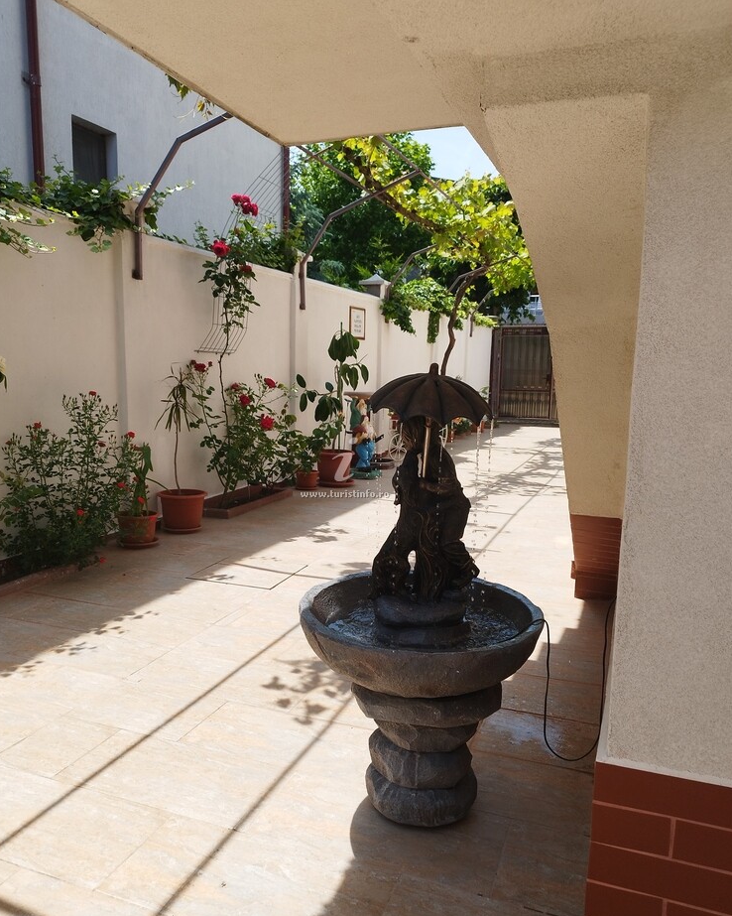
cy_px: 475
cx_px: 354
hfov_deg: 54.9
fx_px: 704
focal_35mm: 26
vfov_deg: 66.0
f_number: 1.89
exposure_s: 1/659
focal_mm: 5.89
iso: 50
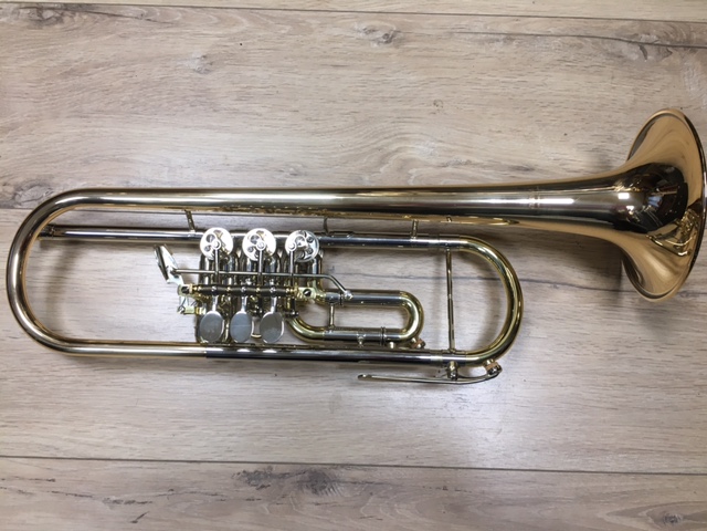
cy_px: 266
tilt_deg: -76.4
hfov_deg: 61.7
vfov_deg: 48.2
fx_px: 592
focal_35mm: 29
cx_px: 354
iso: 80
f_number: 2.2
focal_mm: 4.15
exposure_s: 1/33
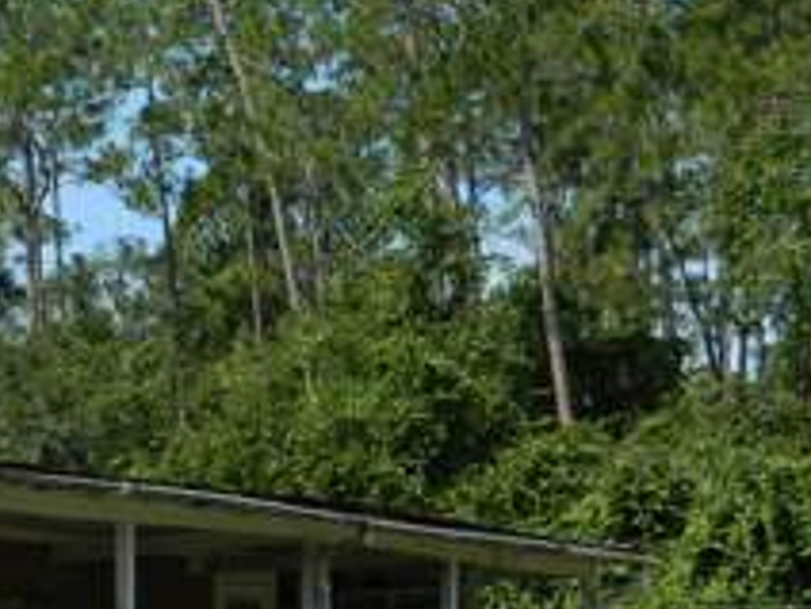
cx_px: -340
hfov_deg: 15.7
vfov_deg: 12.5
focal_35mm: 117
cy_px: 571
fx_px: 2741
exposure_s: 1/800
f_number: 3.2
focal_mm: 5.6
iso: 80
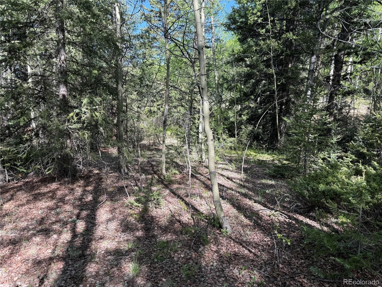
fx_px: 265
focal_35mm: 24
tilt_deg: -10.2
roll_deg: -3.3
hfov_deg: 71.6
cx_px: 191
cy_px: 144
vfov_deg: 56.8
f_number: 1.78
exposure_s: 1/584
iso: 80
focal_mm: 6.76
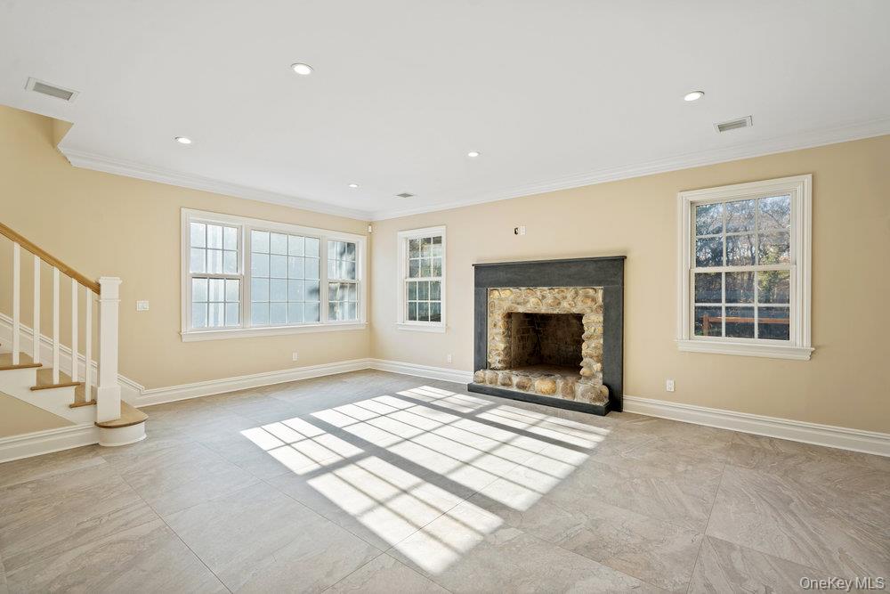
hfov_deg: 96.7
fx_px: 396
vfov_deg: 73.8
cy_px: 297
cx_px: 445
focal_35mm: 16
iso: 80
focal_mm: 16
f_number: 5.6
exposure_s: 1/10
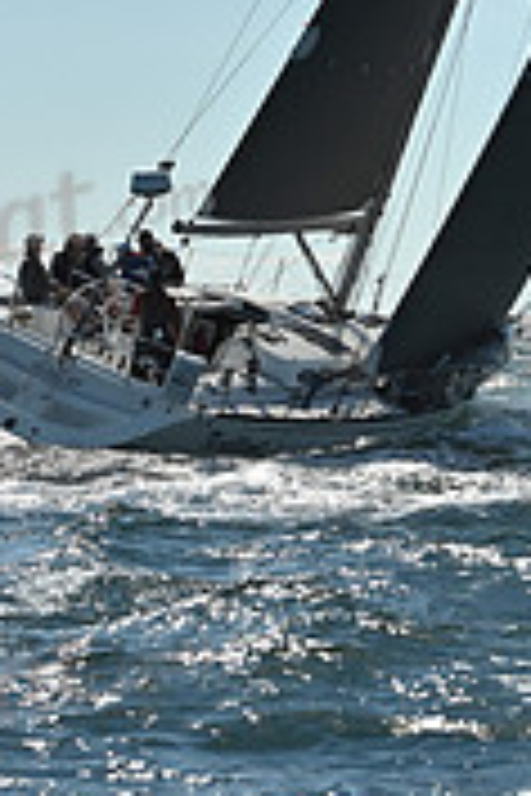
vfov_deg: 8.9
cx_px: 448
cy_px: -36
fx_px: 5066
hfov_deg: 6.0
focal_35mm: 229
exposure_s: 1/5000
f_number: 6.3
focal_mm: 70
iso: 320
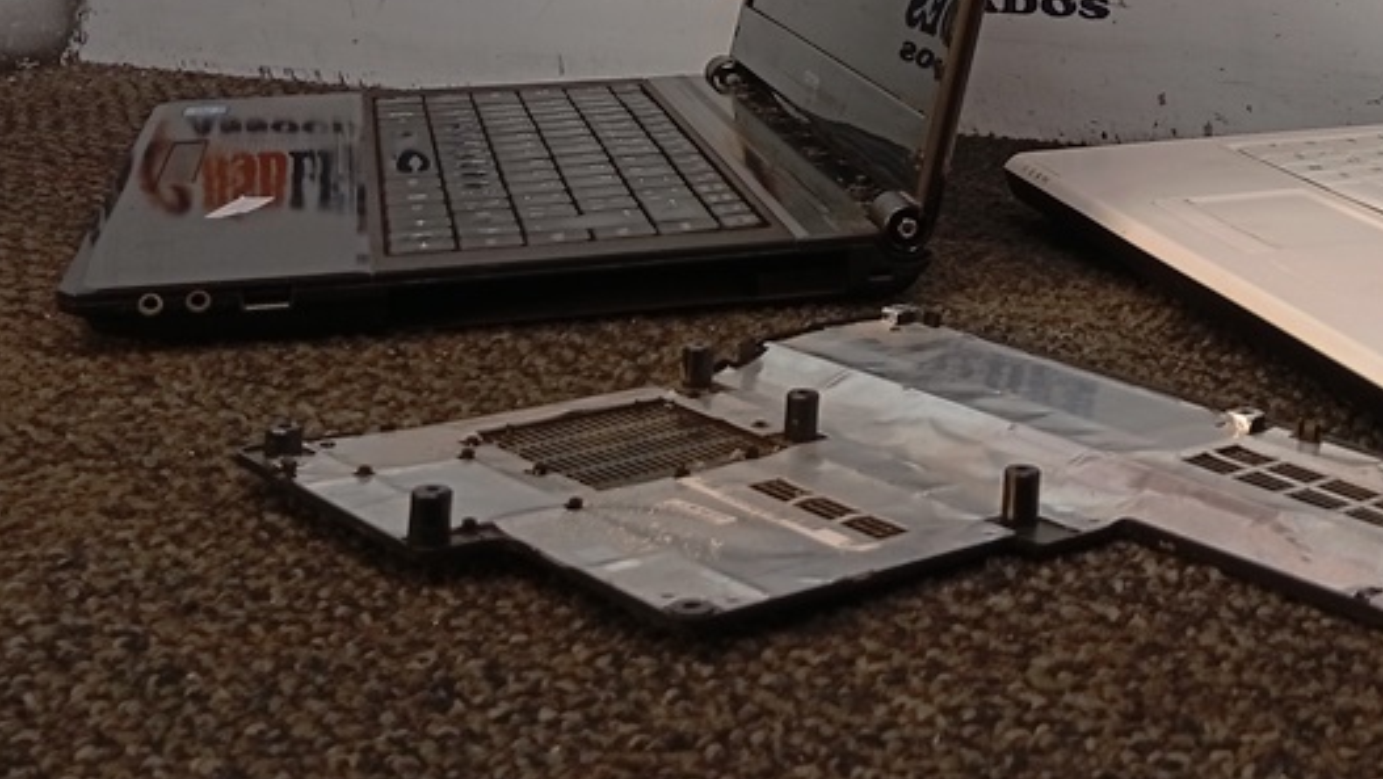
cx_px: 1163
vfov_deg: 19.7
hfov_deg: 35.1
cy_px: -186
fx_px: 2091
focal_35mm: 57
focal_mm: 3.98
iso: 228
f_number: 1.8
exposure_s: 1/40
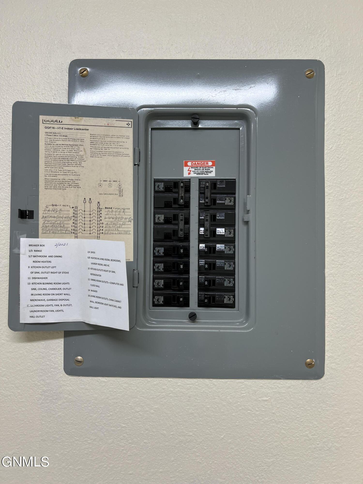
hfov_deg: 53.1
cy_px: 242
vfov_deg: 67.3
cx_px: 182
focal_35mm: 26
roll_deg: +0.1
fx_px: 364
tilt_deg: +1.9
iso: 50
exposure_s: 1/120
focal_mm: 5.7
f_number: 1.5
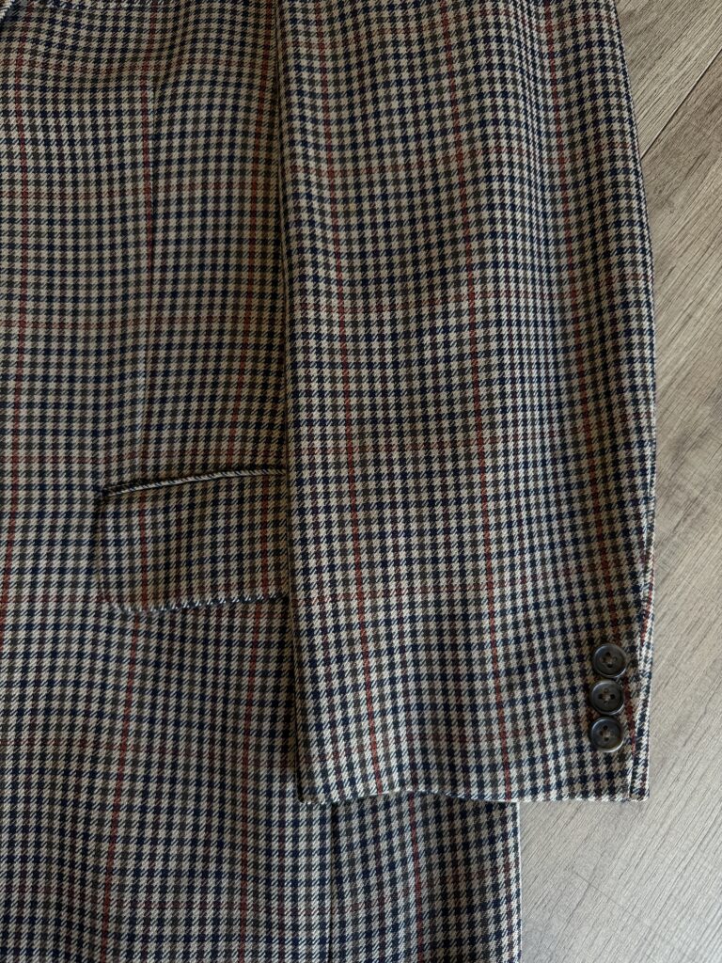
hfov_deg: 56.8
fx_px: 667
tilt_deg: -84.6
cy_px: 482
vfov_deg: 71.6
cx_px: 361
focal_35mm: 24
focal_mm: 6.76
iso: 80
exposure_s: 1/121
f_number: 1.78
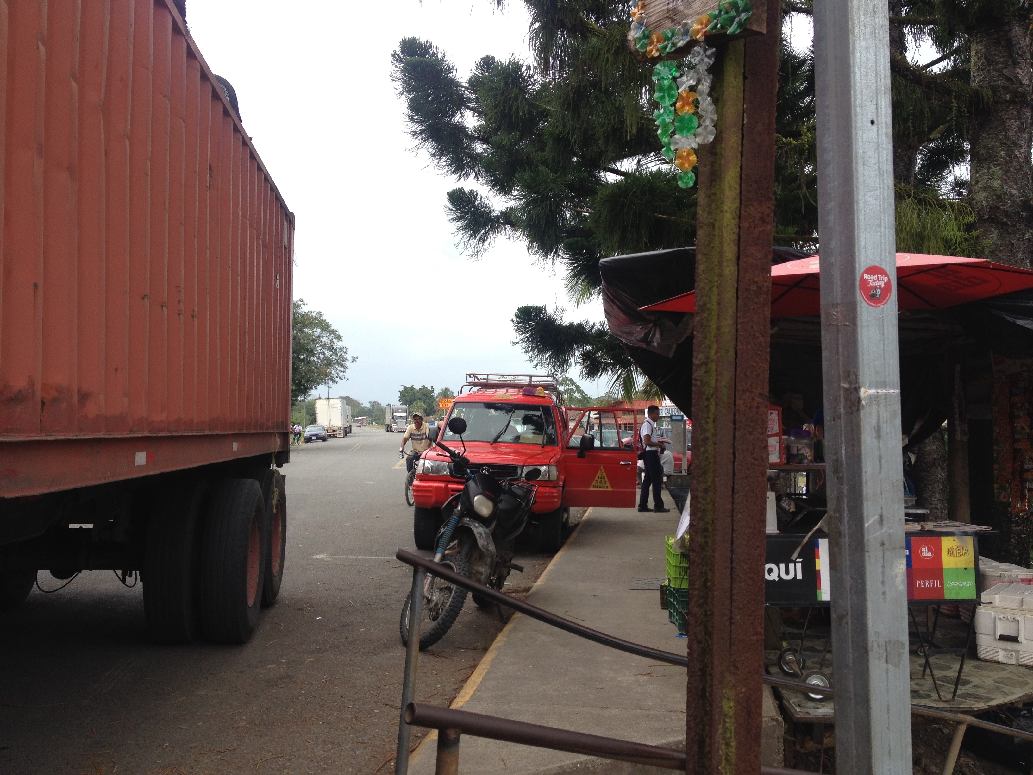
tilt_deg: -0.4
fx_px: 1044
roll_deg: +1.5
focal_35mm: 35
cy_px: 388
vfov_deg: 40.7
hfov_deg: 52.6
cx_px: 516
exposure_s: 1/552
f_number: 2.4
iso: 50
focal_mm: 4.28
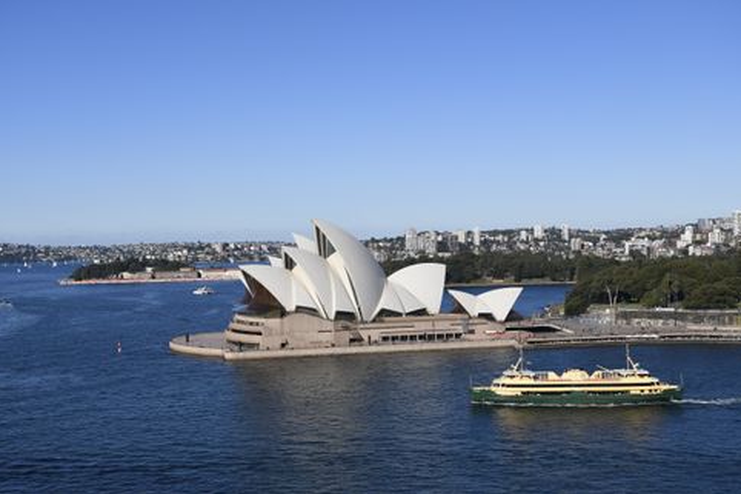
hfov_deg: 38.9
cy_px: 235
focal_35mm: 51
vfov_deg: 26.5
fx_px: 1049
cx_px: 367
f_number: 8
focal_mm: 32
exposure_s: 1/500
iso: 100
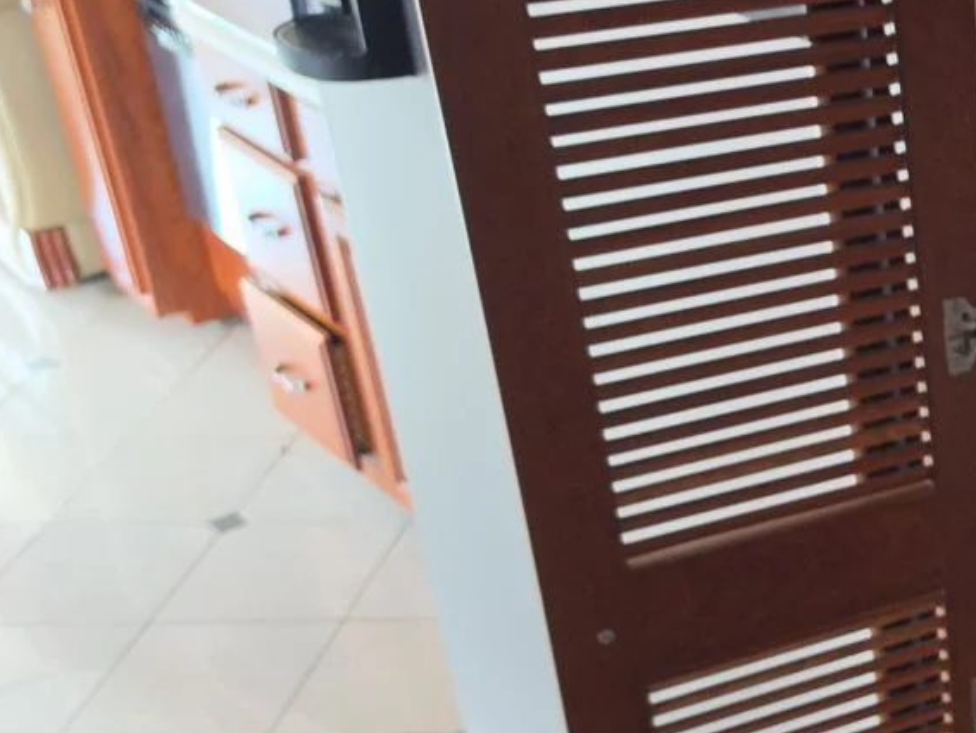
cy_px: 407
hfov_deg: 25.2
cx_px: 1314
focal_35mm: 65
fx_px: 1833
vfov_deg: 22.6
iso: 165
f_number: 1.4
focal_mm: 6.5
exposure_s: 1/30
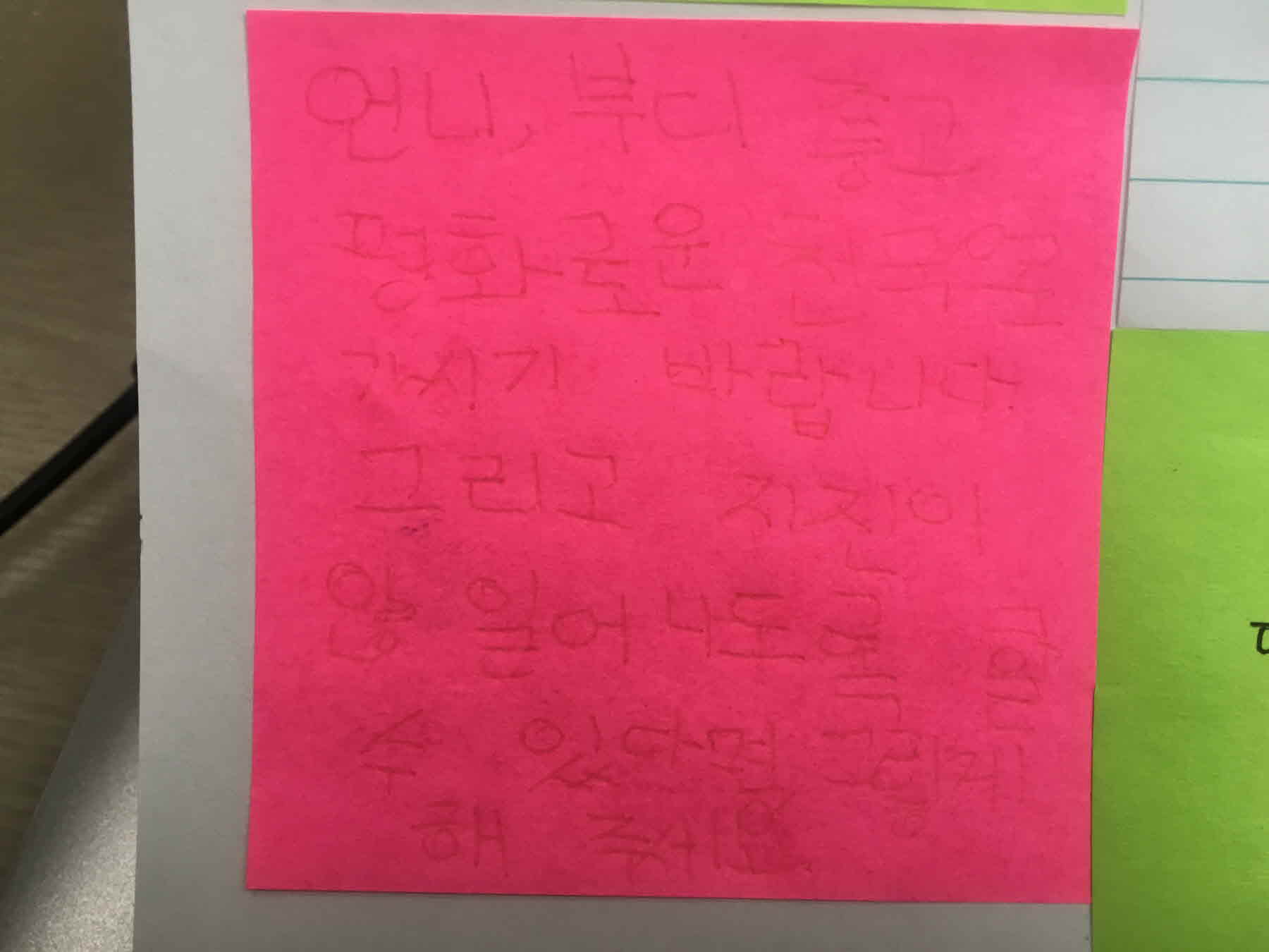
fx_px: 1063
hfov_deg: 61.7
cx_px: 634
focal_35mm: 29
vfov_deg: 48.2
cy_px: 476
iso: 40
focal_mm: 4.15
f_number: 2.2
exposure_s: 1/30
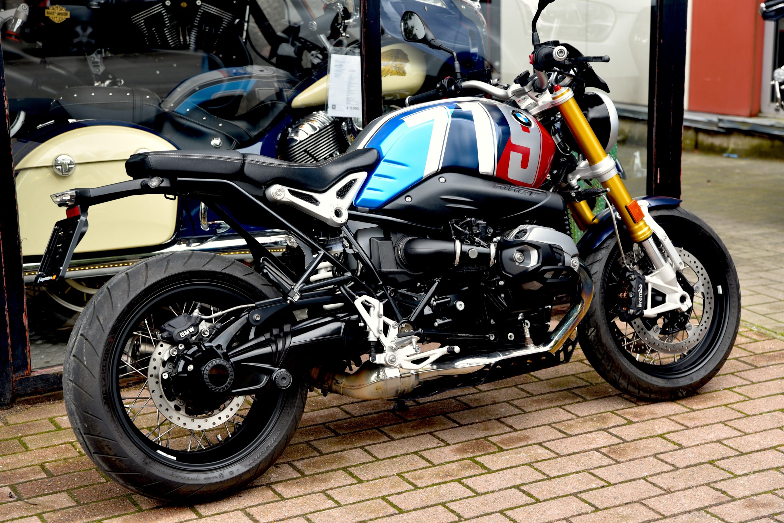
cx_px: 392
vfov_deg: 19.5
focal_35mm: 70
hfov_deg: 28.8
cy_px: 262
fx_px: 1525
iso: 100
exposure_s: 1/100
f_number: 5
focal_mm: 70
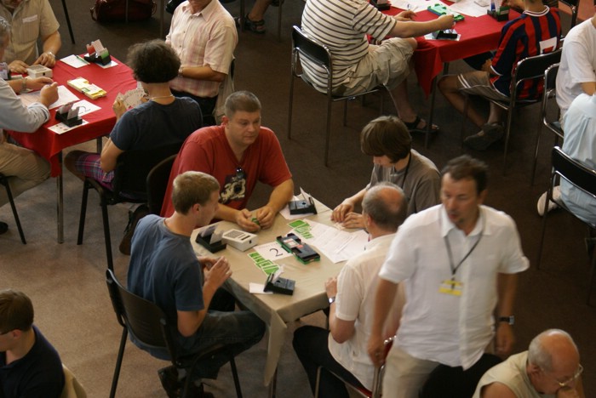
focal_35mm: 105
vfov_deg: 13.1
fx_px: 1740
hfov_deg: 19.4
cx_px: 298
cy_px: 199
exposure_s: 1/50
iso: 400
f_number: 5.6
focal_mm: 70
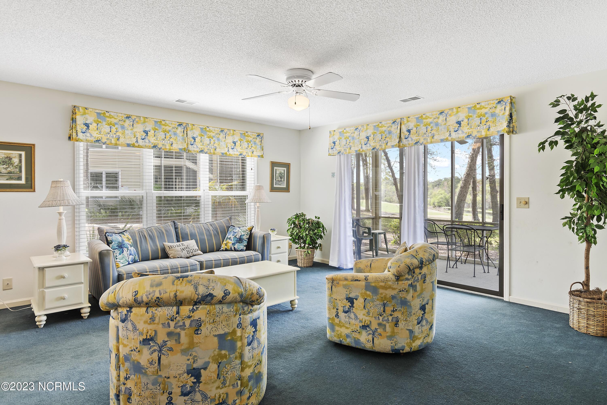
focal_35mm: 19
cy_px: 202
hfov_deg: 86.9
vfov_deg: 64.6
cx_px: 304
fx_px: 320
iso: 100
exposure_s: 1/6
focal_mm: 13
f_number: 5
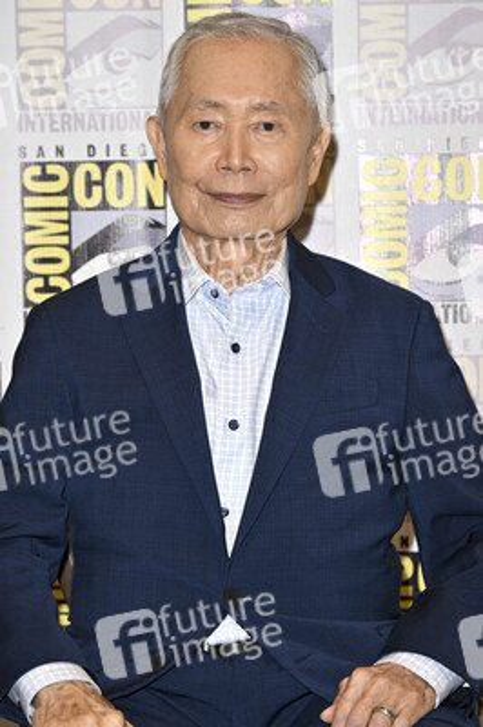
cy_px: 364
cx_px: 242
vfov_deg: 21.0
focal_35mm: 97
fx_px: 1955
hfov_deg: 14.1
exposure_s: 1/250
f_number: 6.3
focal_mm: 97
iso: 2000
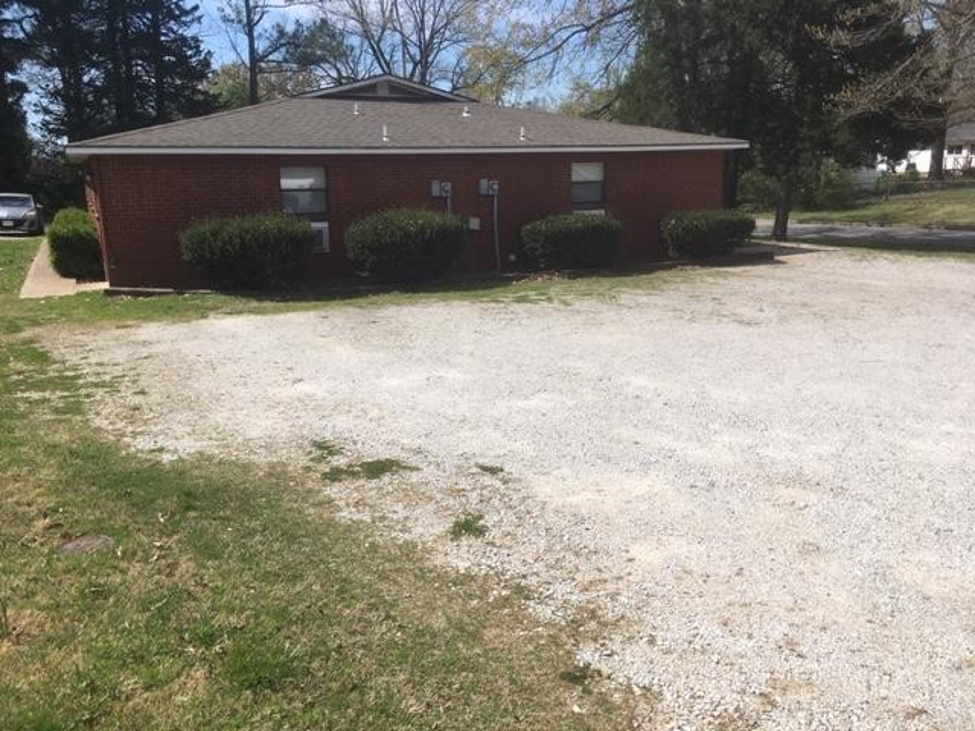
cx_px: 488
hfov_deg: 61.7
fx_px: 817
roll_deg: +1.6
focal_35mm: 29
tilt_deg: -12.7
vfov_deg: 48.2
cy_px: 366
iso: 25
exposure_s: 1/2024
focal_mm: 4.15
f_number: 2.2
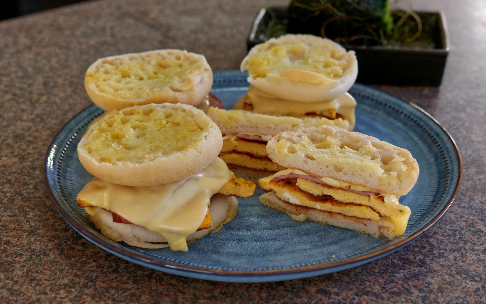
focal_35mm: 62
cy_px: 154
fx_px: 821
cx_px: 245
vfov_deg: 21.0
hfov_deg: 33.0
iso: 2000
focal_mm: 60
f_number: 7.1
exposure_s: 1/60
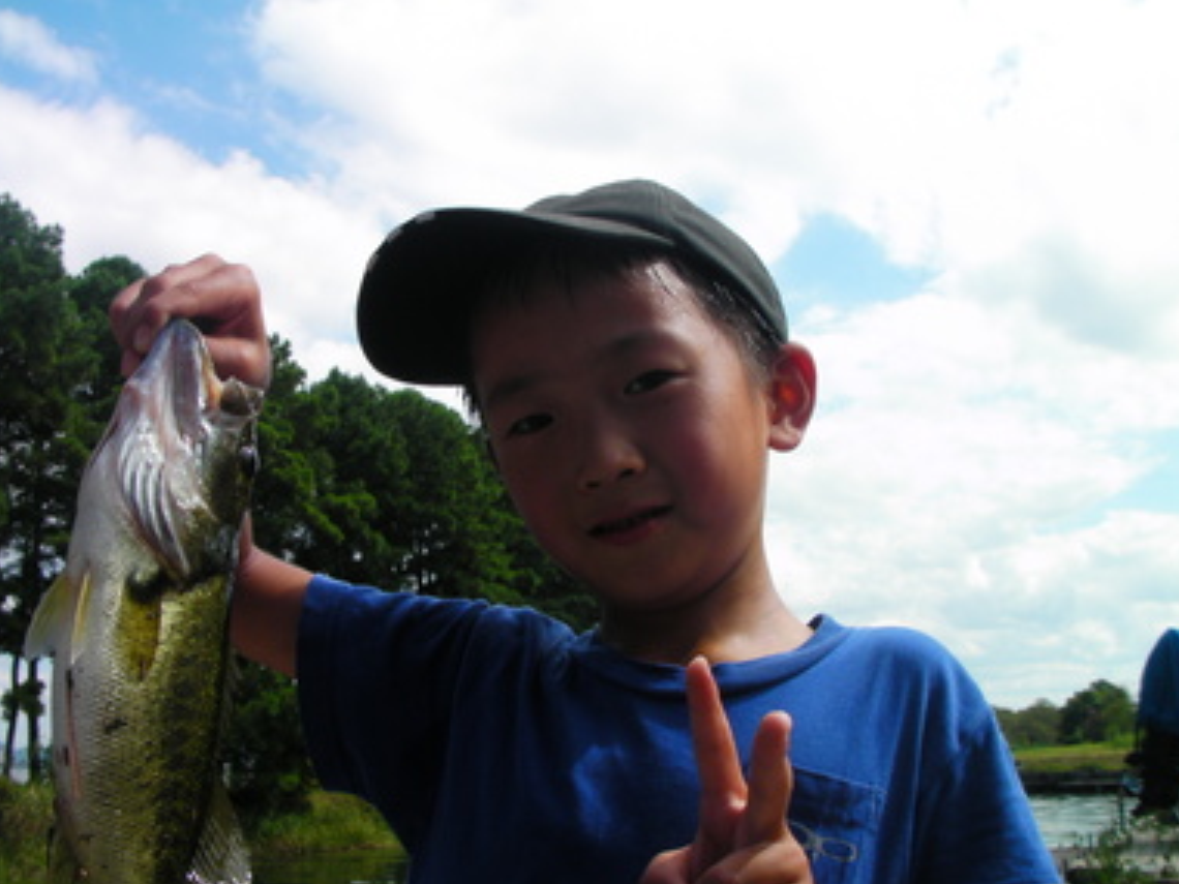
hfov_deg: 46.8
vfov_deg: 36.0
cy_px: 462
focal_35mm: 40
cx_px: 574
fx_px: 1362
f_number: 4.5
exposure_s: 1/302
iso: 50
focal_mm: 6.3
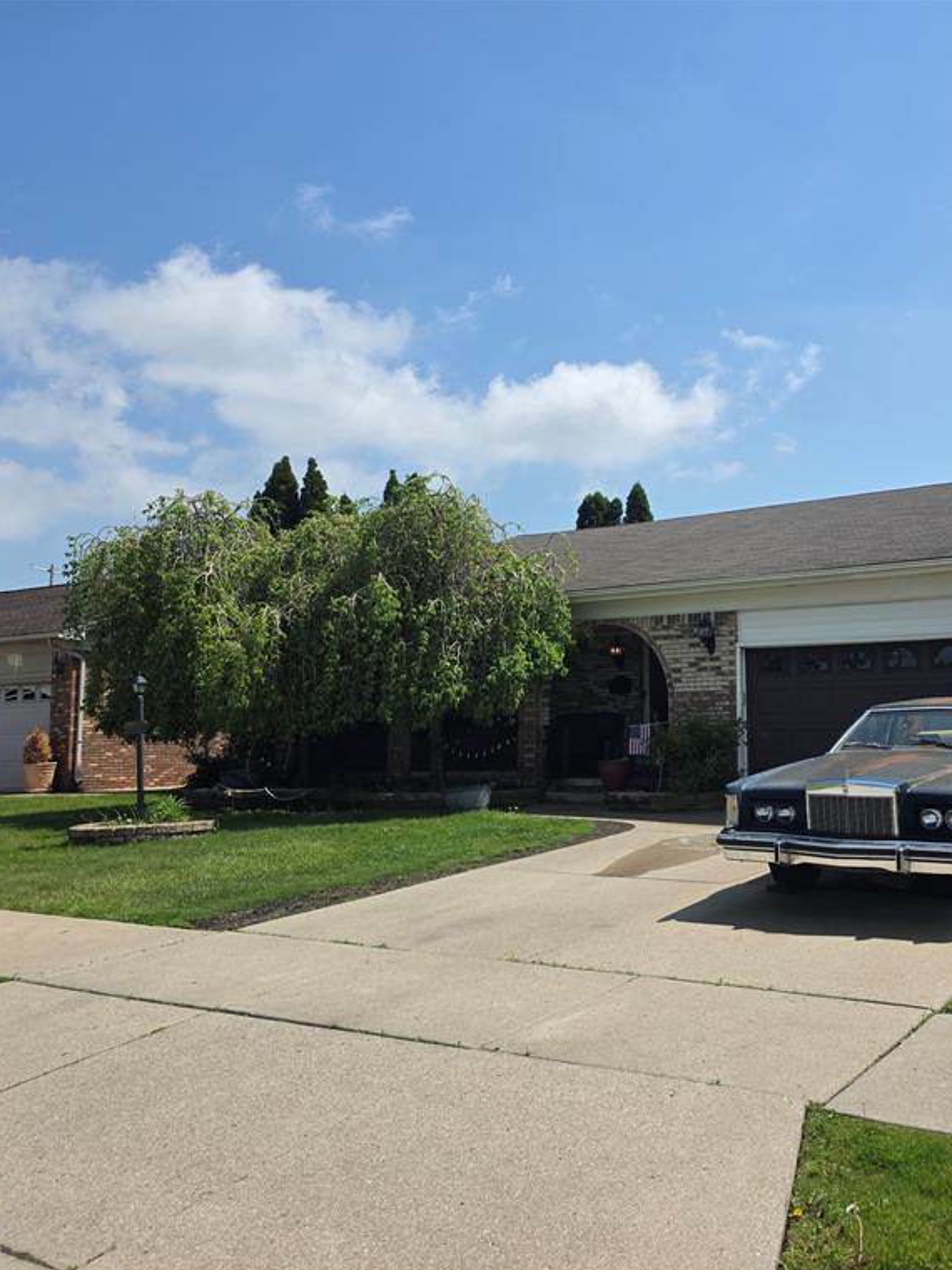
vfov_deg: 58.4
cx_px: 625
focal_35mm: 31
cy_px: 640
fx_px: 1137
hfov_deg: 44.9
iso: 80
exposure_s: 1/7944
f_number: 1.7
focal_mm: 6.3
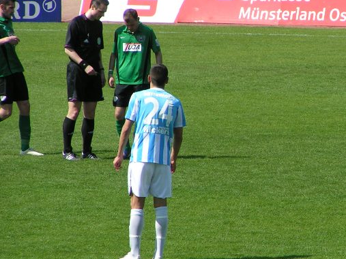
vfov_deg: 2.8
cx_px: 262
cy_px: 118
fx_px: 5366
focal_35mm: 537
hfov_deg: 3.7
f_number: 5
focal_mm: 52
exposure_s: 1/500
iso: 50
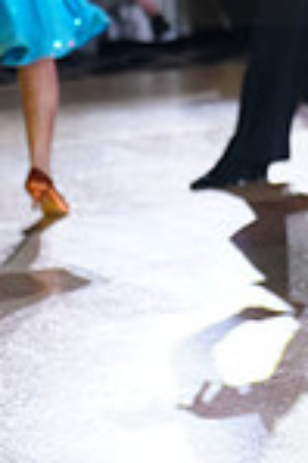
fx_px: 4206
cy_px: -78
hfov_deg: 4.1
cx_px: 593
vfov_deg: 6.3
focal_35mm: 327
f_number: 2.8
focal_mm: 84
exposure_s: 1/320
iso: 1250
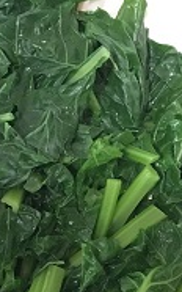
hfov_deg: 19.3
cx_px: 20
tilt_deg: -76.1
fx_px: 525
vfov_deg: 31.0
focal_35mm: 66
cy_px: 182
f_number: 2.2
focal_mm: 4.15
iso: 1250
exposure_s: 1/15
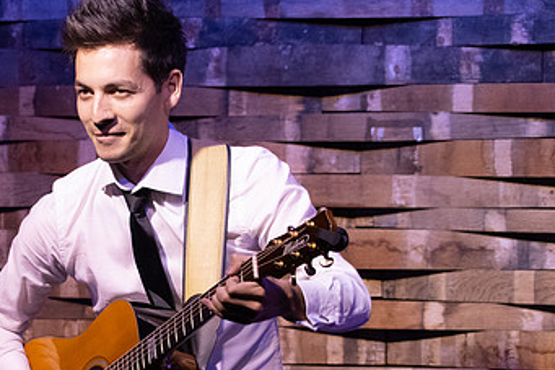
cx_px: 154
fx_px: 6549
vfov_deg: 3.2
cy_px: 253
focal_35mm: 425
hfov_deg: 4.9
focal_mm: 240
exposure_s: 1/125
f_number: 6.3
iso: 6400
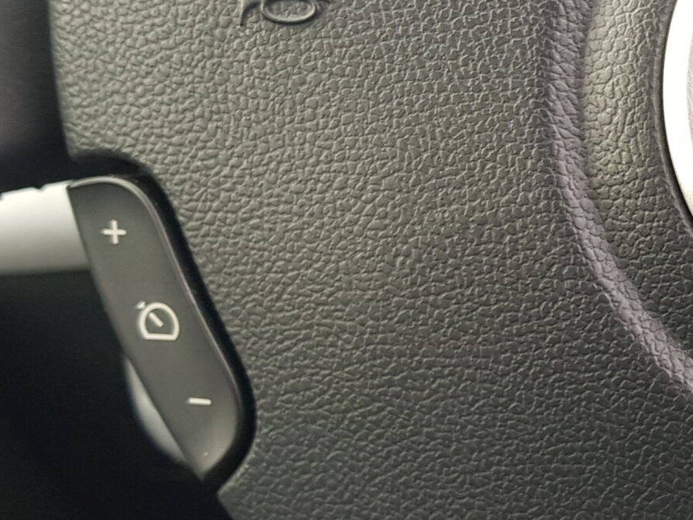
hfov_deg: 23.8
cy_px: 262
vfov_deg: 19.7
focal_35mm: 75
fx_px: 1502
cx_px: 823
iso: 50
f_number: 1.7
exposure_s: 1/60
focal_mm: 4.2
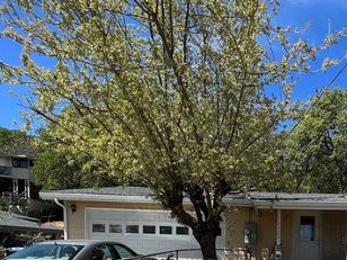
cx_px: 282
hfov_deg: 59.7
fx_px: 271
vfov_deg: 43.3
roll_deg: -1.4
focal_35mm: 27
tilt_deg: -3.5
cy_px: 266
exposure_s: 1/1043
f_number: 1.8
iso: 32
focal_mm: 1.57
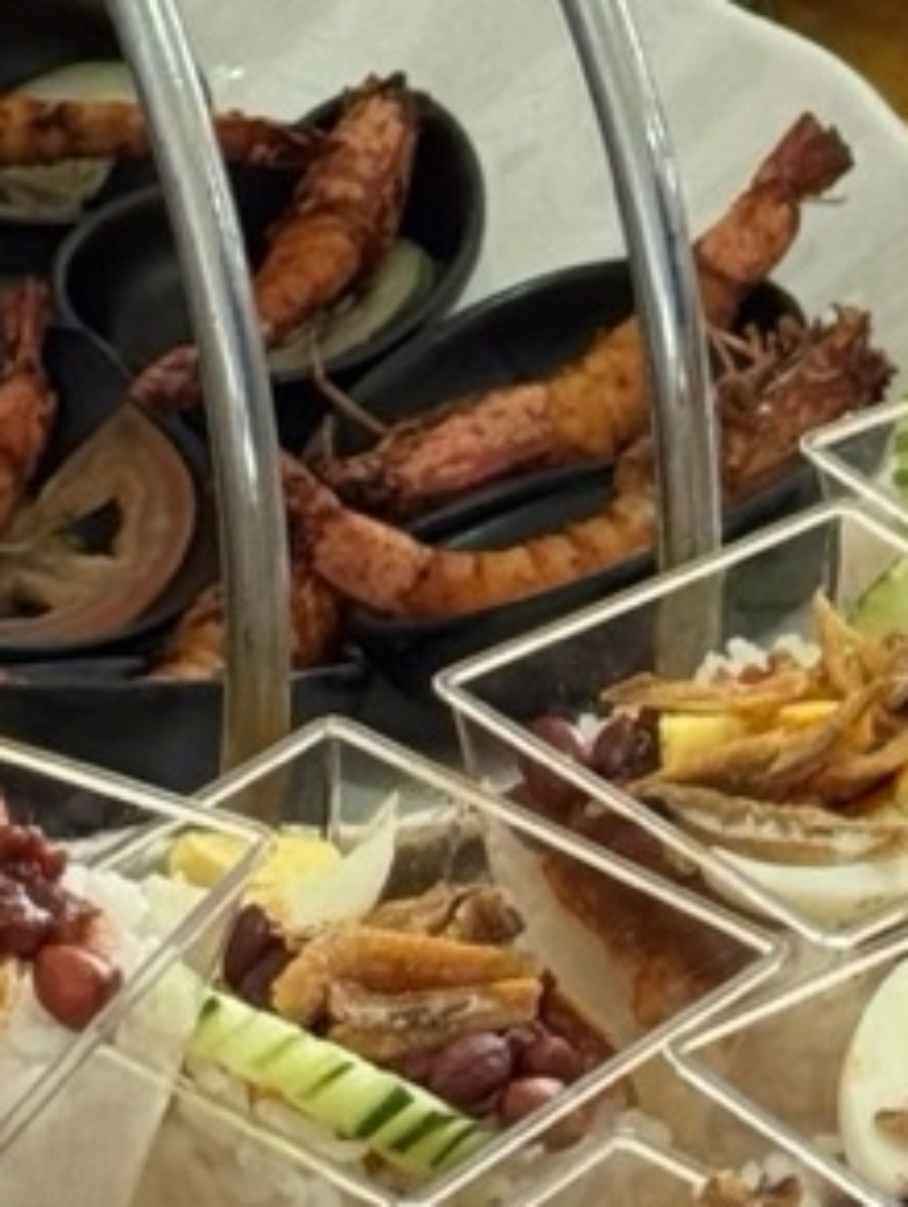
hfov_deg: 6.0
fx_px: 8620
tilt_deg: -23.3
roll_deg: -2.9
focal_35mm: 247
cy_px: -635
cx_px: 491
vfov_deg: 7.8
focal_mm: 6.76
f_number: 1.78
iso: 64
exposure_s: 1/159
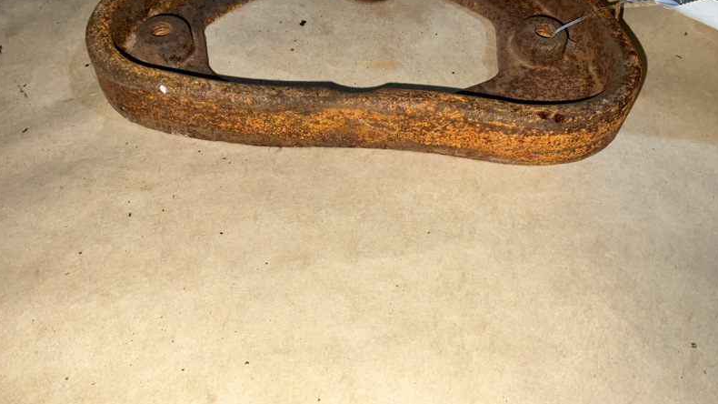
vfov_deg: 36.5
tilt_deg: -51.1
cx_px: 358
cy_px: 159
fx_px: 609
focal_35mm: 32
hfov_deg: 61.0
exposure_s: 1/108
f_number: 1.8
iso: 16
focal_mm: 3
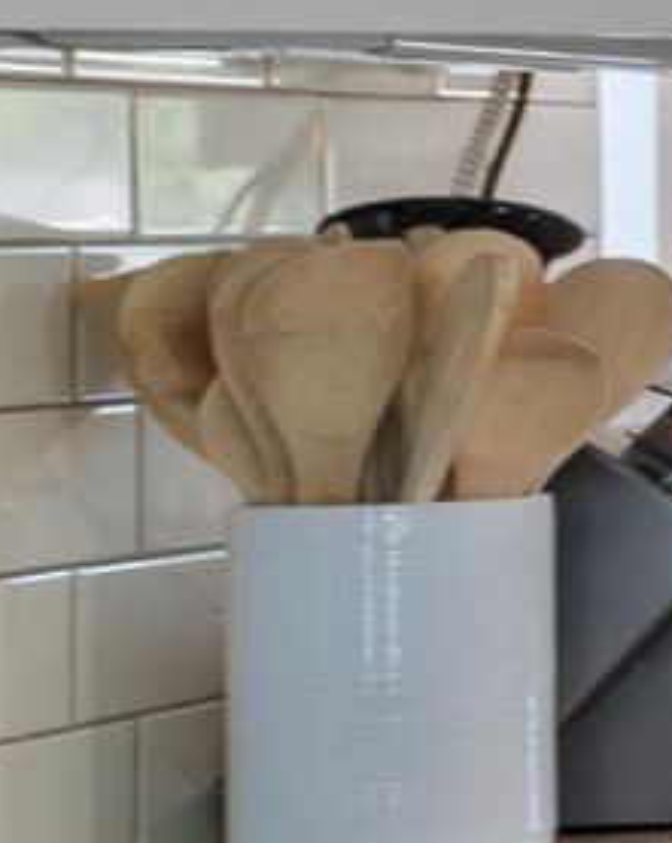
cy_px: 237
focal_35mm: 146
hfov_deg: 5.4
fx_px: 3636
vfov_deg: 13.2
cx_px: 3880
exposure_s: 1
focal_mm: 14
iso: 100
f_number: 8
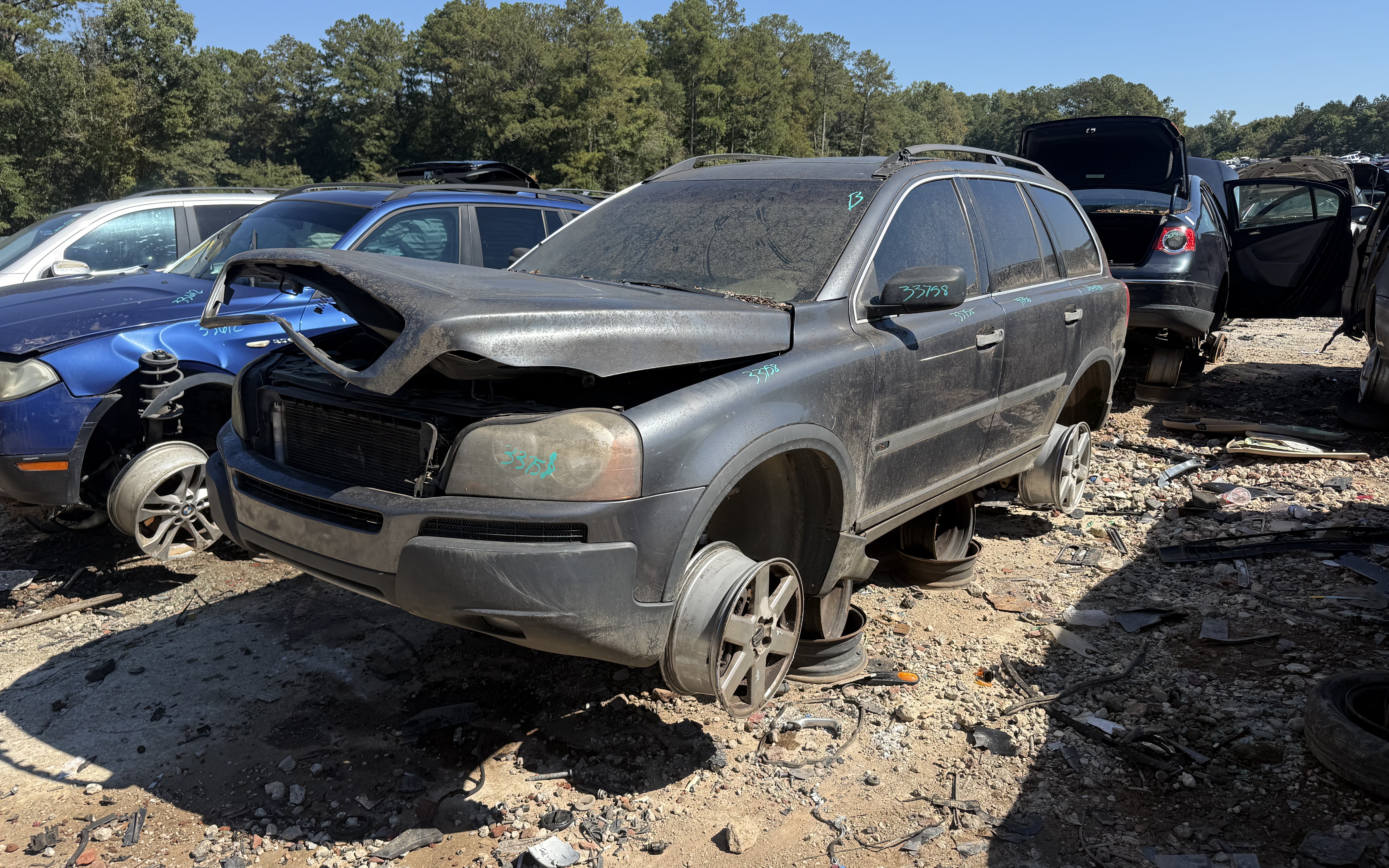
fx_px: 984
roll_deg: +0.5
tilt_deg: -10.1
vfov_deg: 47.6
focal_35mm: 26
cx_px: 686
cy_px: 432
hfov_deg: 70.4
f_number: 1.78
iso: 80
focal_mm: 6.76
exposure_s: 1/3021
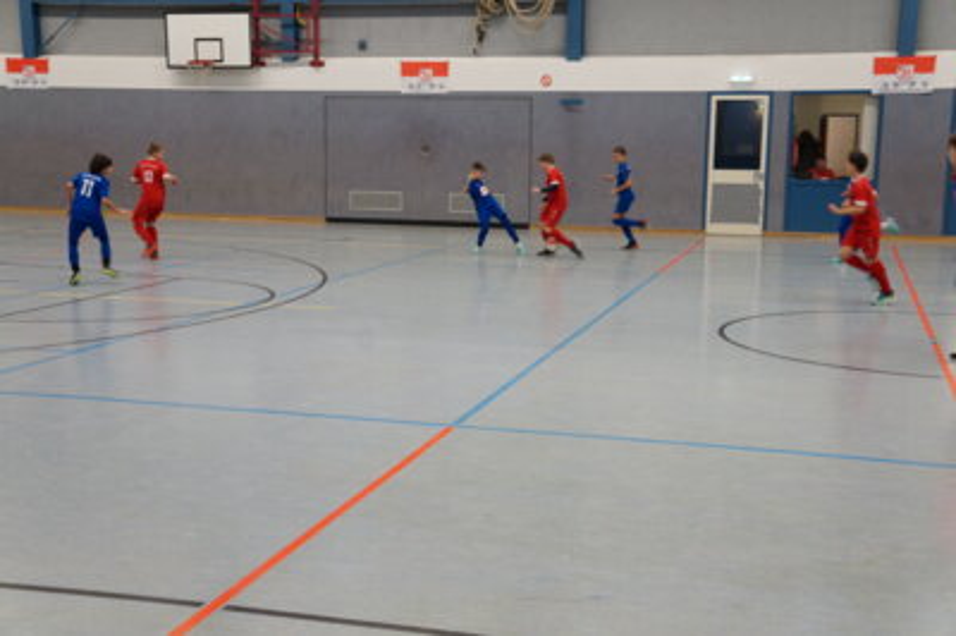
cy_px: 318
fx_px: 1234
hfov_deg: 42.4
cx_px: 478
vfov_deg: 28.9
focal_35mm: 46
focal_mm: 31
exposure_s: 1/60
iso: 1250
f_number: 7.1
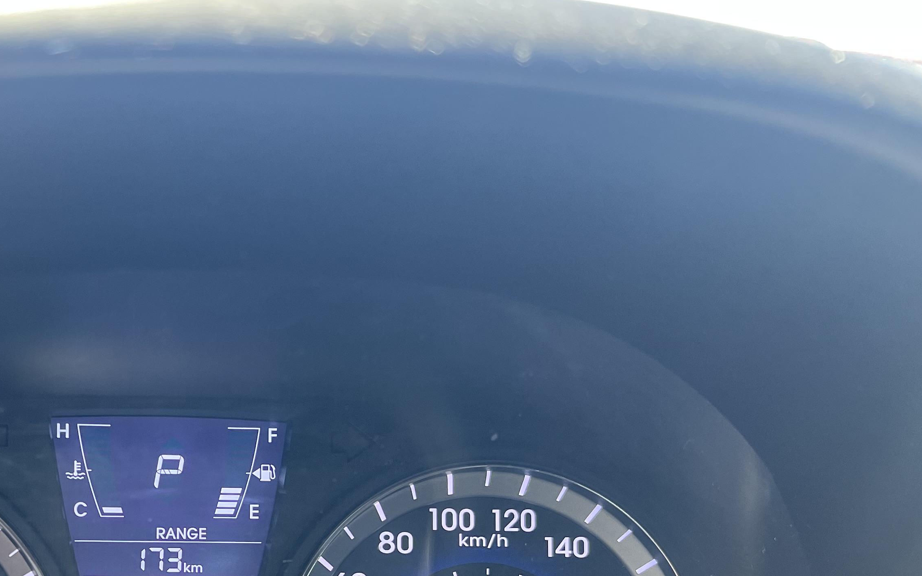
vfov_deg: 25.4
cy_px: 540
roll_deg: +0.3
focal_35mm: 49
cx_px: 160
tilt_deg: -18.1
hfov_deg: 39.2
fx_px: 1231
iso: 125
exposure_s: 1/108
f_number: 1.5
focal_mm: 5.7
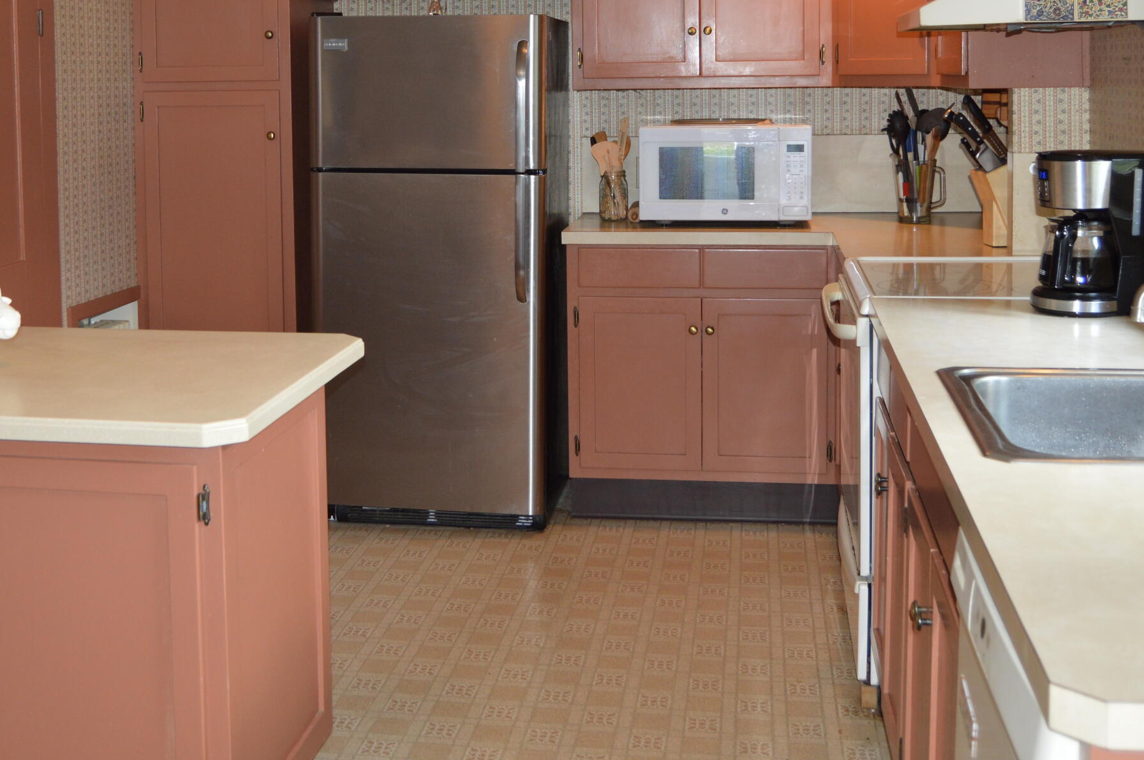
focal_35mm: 45
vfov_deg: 29.2
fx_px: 1428
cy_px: 171
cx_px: 477
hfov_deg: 43.5
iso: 400
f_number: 4
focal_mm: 18
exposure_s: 1/60
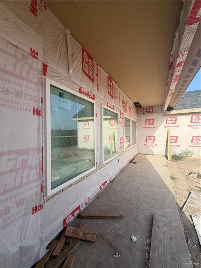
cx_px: 100
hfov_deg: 85.7
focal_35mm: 14
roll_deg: +0.9
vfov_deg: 102.1
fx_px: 108
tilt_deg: +0.0
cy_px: 134
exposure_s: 1/651
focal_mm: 2.22
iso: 40
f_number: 2.2
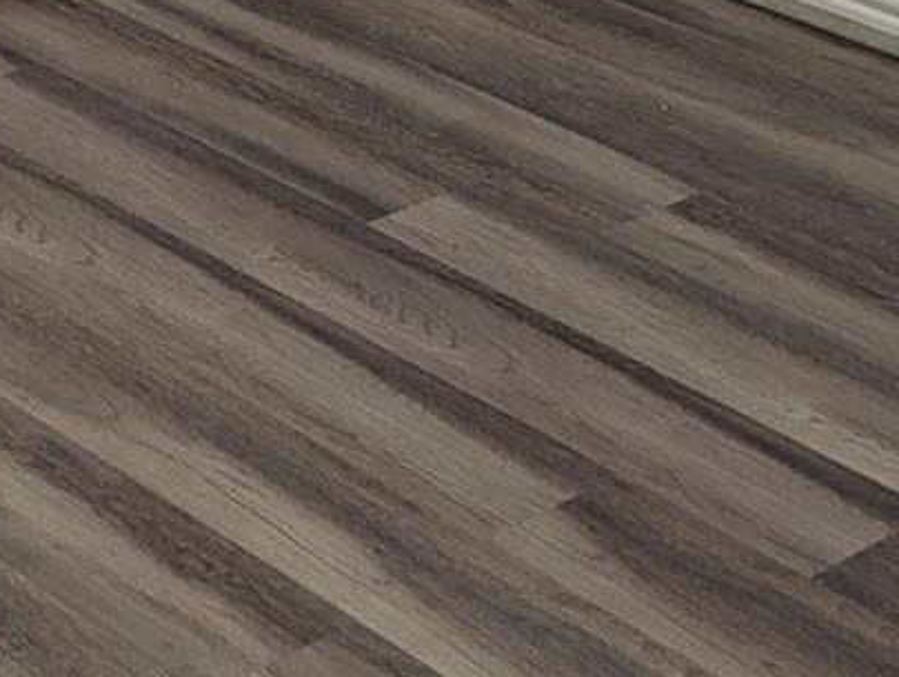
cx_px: -69
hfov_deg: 15.8
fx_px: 3147
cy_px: -704
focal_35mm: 121
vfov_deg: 11.1
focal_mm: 6.81
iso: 133
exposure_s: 1/60
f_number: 1.85
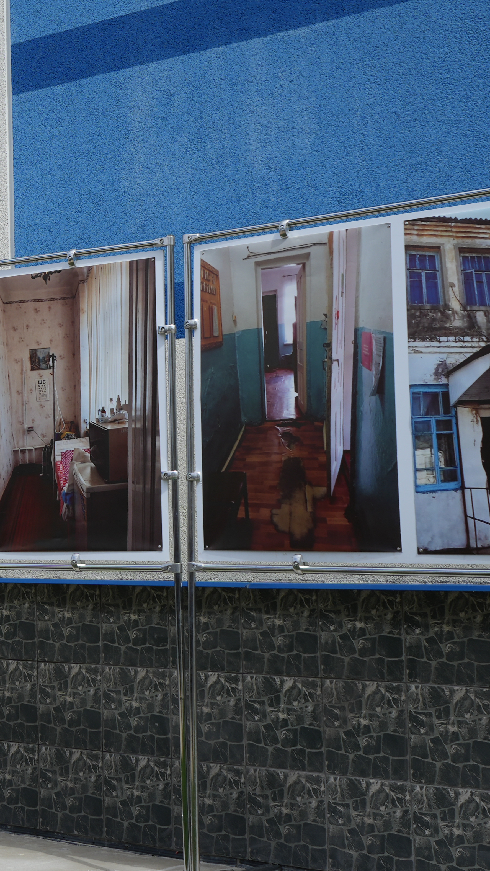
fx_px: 1778
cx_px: -193
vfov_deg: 27.3
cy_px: 257
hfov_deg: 14.8
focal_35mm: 77
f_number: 8
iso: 100
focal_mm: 33
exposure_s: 1/320
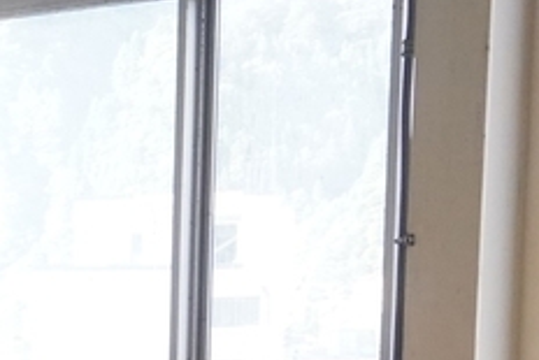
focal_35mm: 179
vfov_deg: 7.4
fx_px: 2675
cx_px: -595
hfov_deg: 10.4
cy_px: 690
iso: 2000
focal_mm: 23
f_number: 8
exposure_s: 1/125
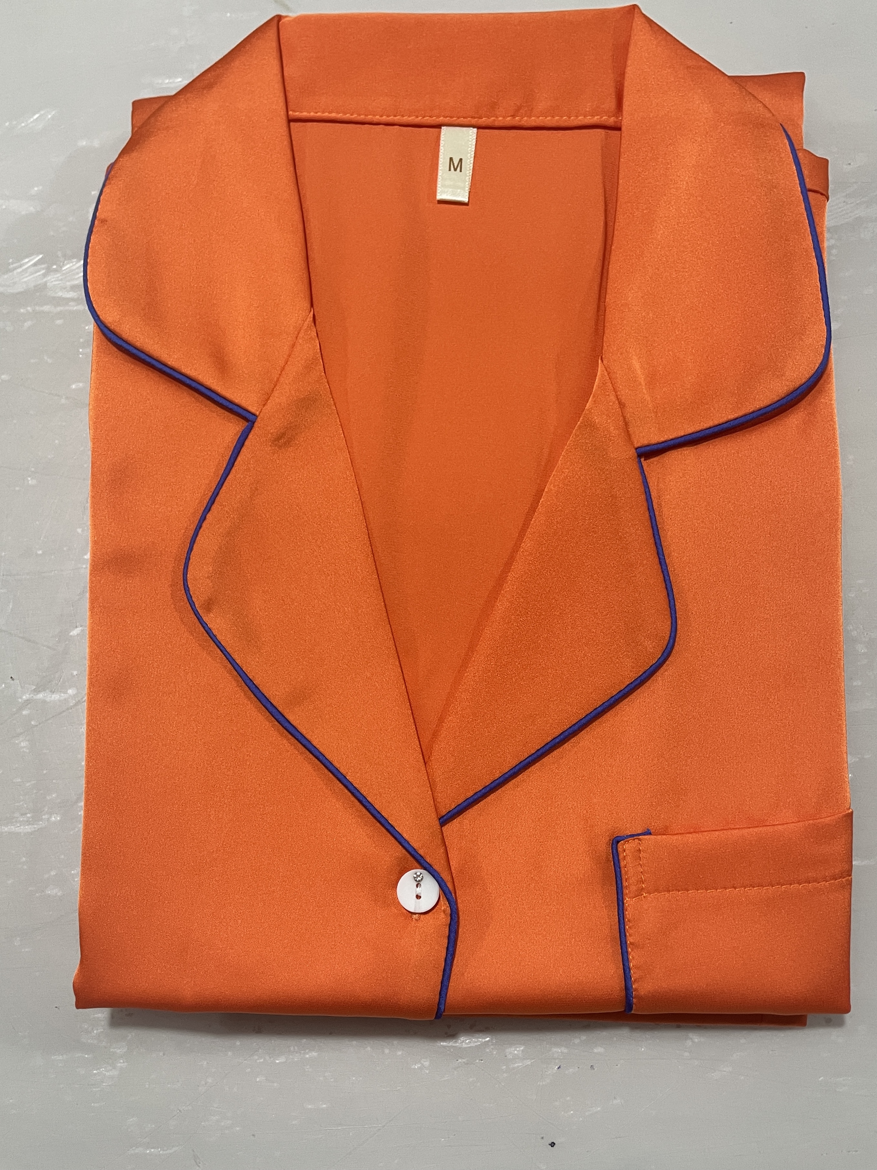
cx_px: 438
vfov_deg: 67.3
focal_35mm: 26
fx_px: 878
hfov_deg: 53.1
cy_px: 585
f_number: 1.6
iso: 125
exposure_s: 1/94
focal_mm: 4.2
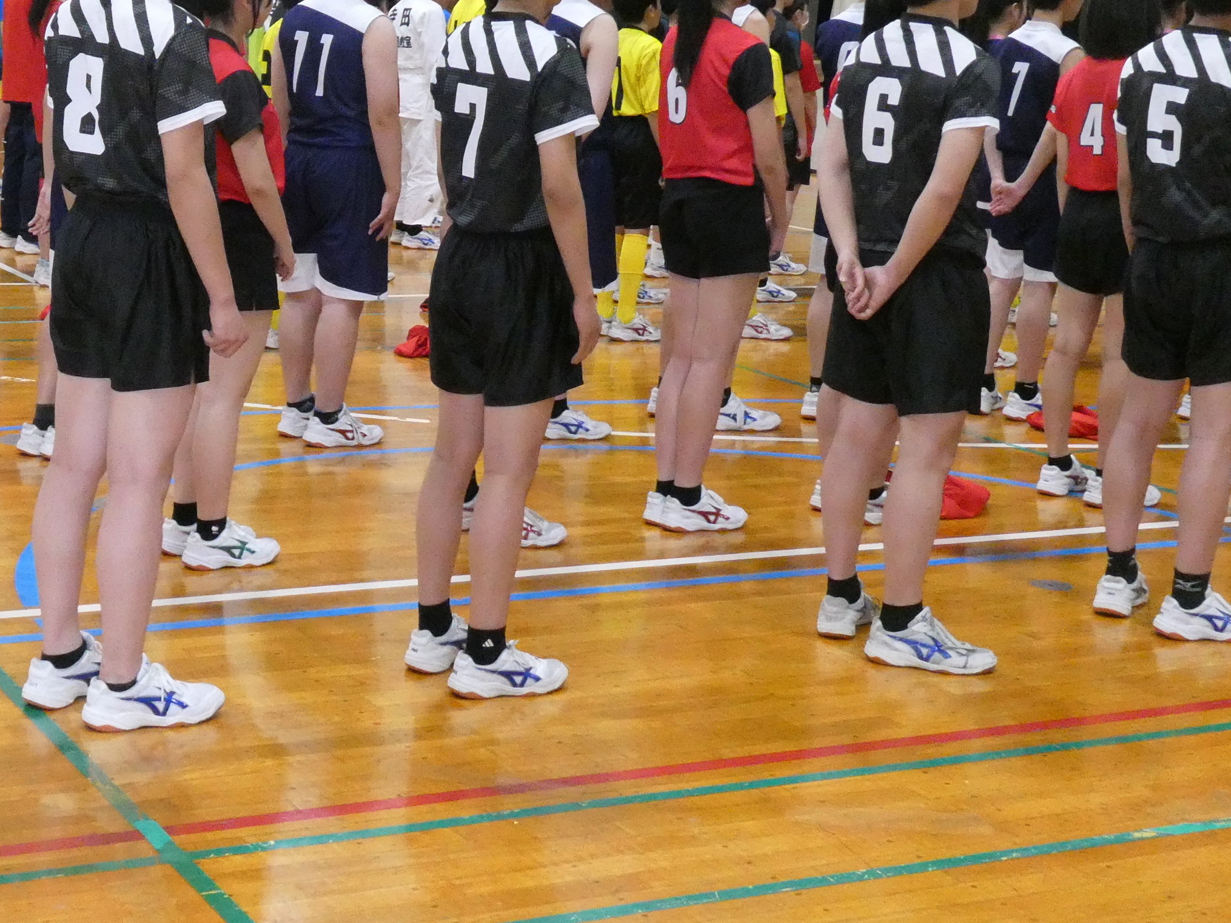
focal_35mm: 64
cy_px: 277
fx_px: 2276
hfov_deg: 29.9
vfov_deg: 22.8
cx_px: 363
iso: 1000
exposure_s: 1/80
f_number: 3.7
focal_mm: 6.3
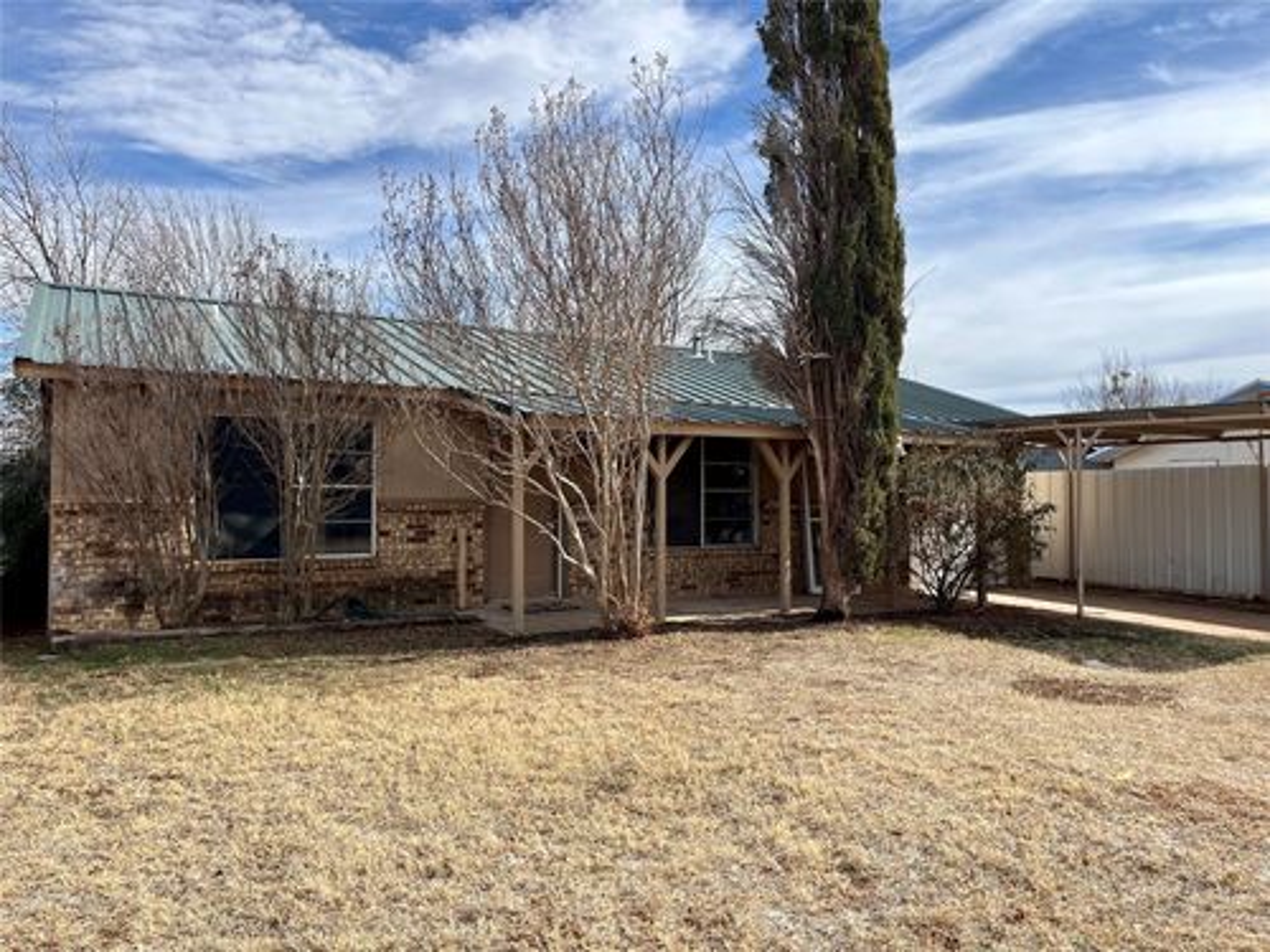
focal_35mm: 26
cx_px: 635
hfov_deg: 67.3
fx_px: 954
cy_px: 476
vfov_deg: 53.1
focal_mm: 5.1
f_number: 1.6
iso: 50
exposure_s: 1/2309
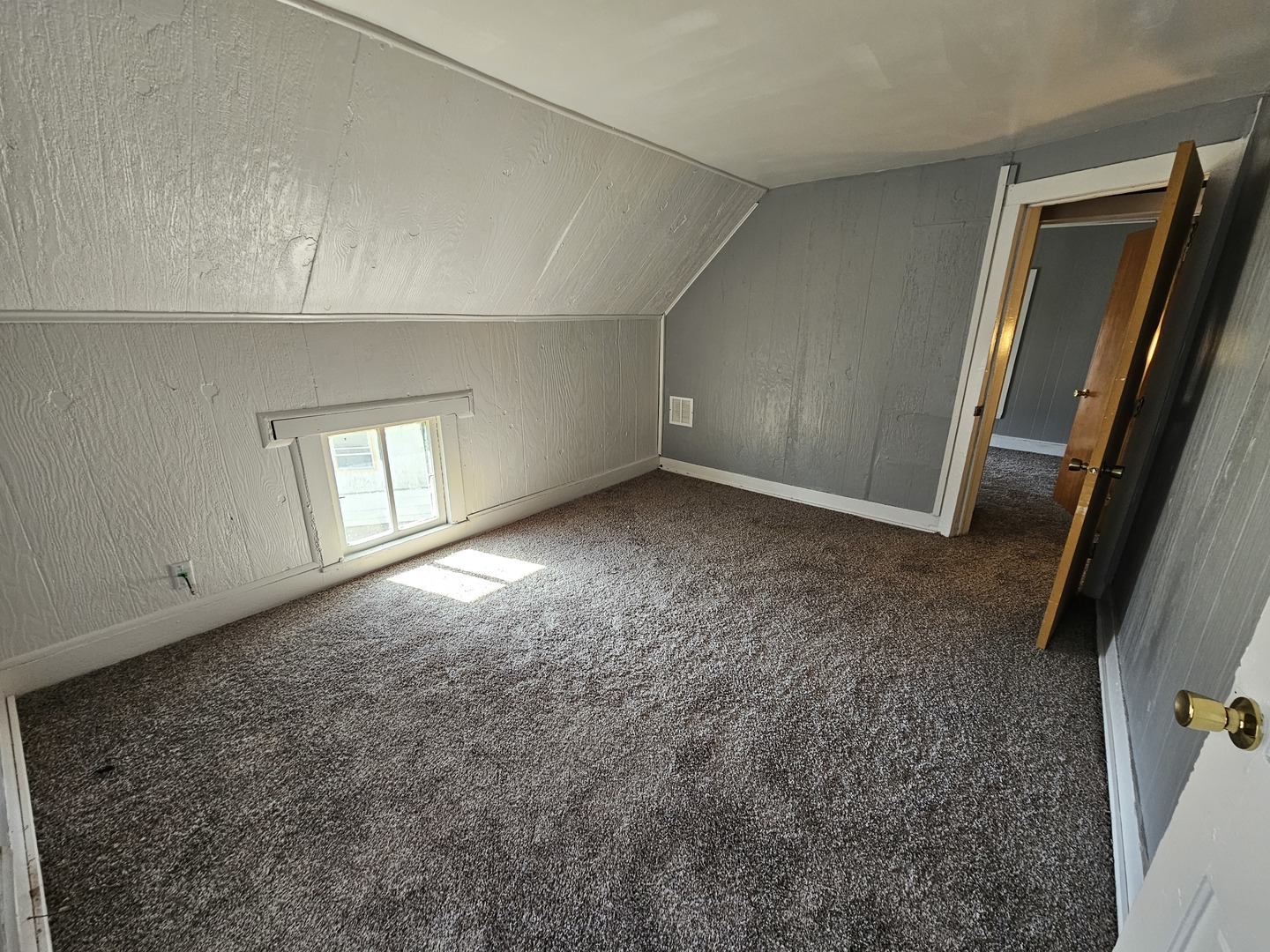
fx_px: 477
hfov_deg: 106.2
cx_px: 635
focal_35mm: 13
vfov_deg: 89.9
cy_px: 476
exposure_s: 1/60
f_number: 2.2
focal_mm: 2.2
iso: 100
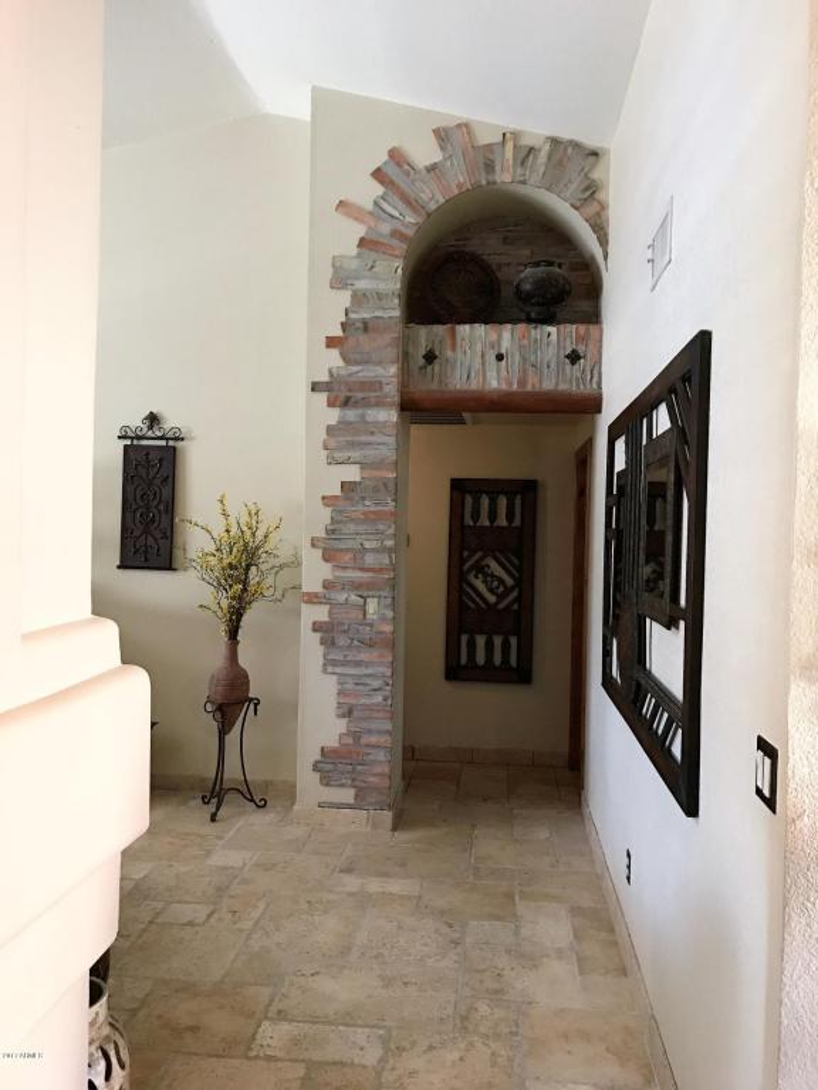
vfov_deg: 63.4
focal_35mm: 28
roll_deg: +0.2
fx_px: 882
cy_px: 545
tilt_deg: -0.7
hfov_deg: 49.7
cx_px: 409
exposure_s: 1/15
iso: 100
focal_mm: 3.99
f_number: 1.8
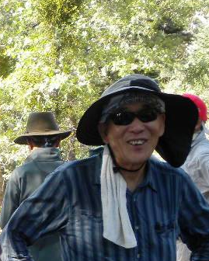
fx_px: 850
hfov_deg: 13.3
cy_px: 245
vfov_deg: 17.2
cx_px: -98
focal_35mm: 110
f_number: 3.5
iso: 64
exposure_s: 1/75.3
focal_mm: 6.6
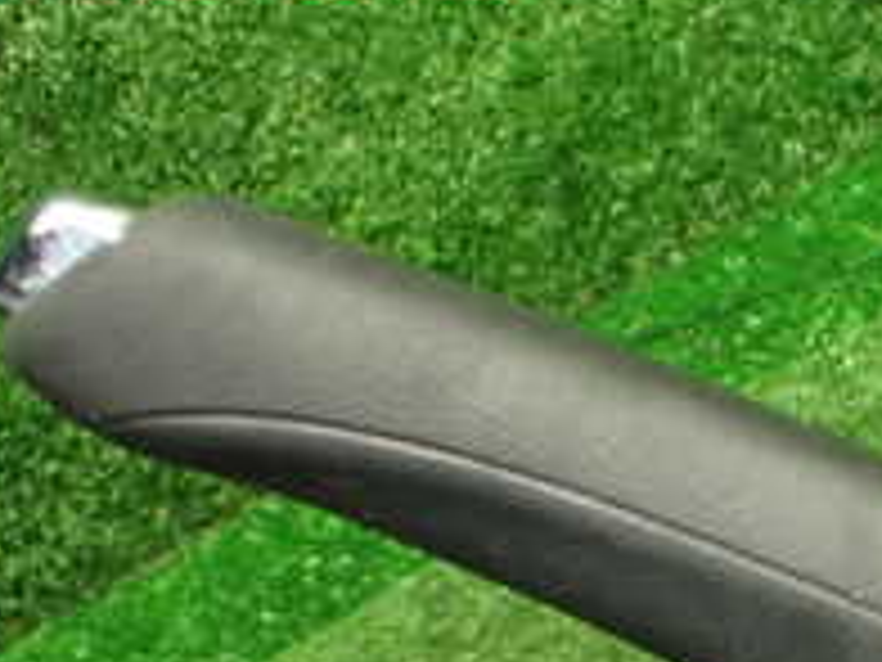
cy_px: 910
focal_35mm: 92
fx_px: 2344
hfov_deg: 20.0
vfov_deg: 15.2
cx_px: 1066
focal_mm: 5.4
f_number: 2.3
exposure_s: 1/80
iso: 800
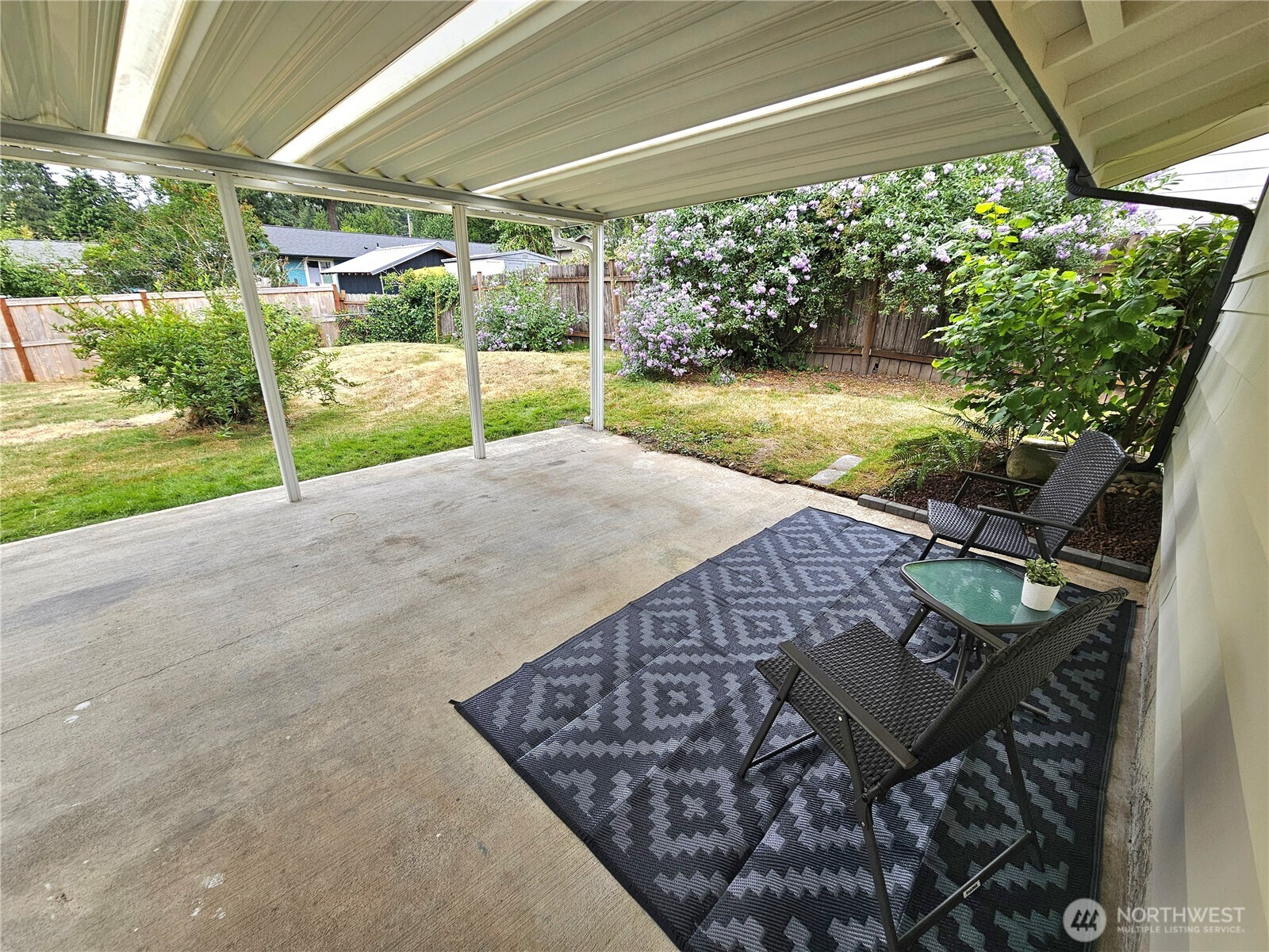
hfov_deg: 106.2
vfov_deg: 89.9
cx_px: 634
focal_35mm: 13
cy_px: 476
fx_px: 477
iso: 50
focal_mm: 2.2
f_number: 2.2
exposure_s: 1/333
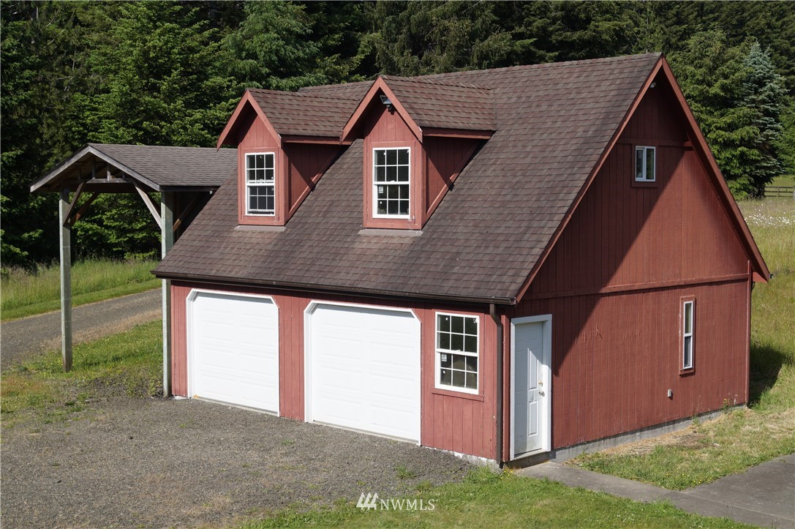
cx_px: 398
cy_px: 264
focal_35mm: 52
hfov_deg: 37.9
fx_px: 1158
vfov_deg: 25.7
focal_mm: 35
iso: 100
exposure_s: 1/400
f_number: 8
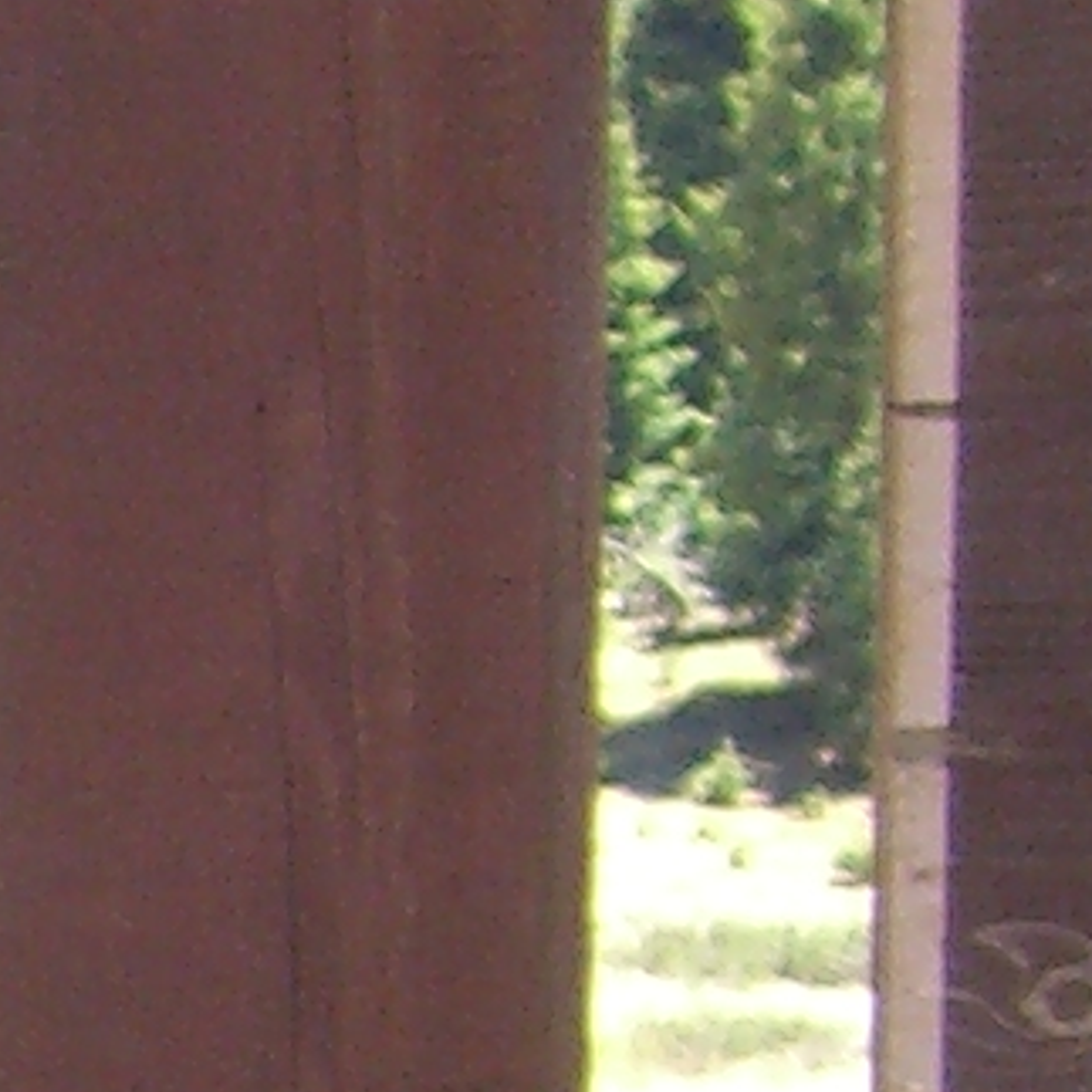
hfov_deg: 4.9
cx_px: -3546
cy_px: 2367
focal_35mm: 319
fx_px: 11385
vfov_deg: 5.4
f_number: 2.8
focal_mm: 7.9
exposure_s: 1/250
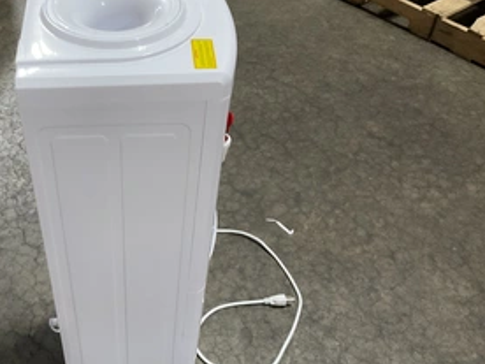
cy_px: 206
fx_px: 588
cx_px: 139
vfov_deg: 34.3
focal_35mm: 42
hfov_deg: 43.7
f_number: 1.8
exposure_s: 1/30
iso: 320
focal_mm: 3
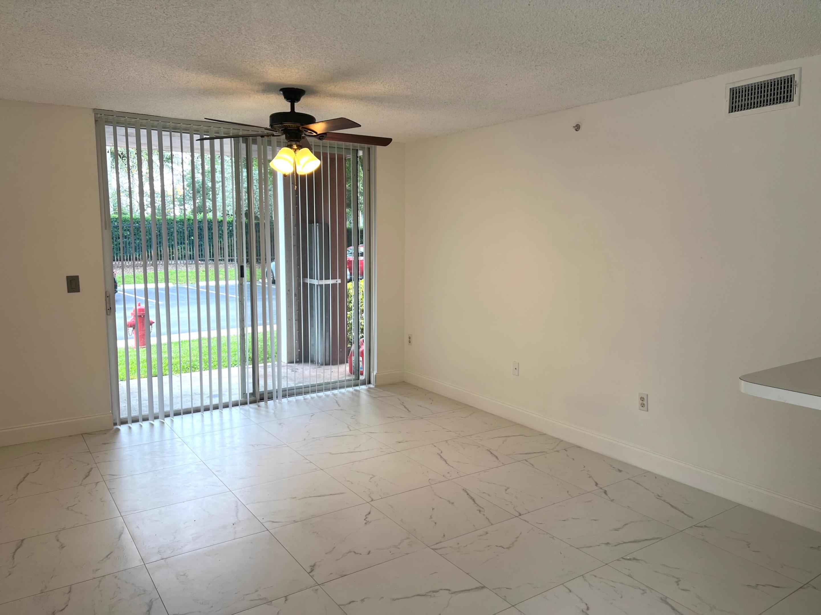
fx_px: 617
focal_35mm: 26
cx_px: 410
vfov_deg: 53.1
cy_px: 308
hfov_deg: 67.3
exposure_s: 1/152
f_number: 1.5
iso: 40
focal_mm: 5.7
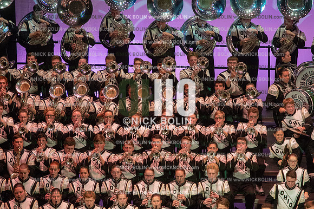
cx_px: 157
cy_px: 104
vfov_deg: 4.7
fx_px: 2528
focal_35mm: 290
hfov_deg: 7.1
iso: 8000
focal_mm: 290
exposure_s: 1/250
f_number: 5.6
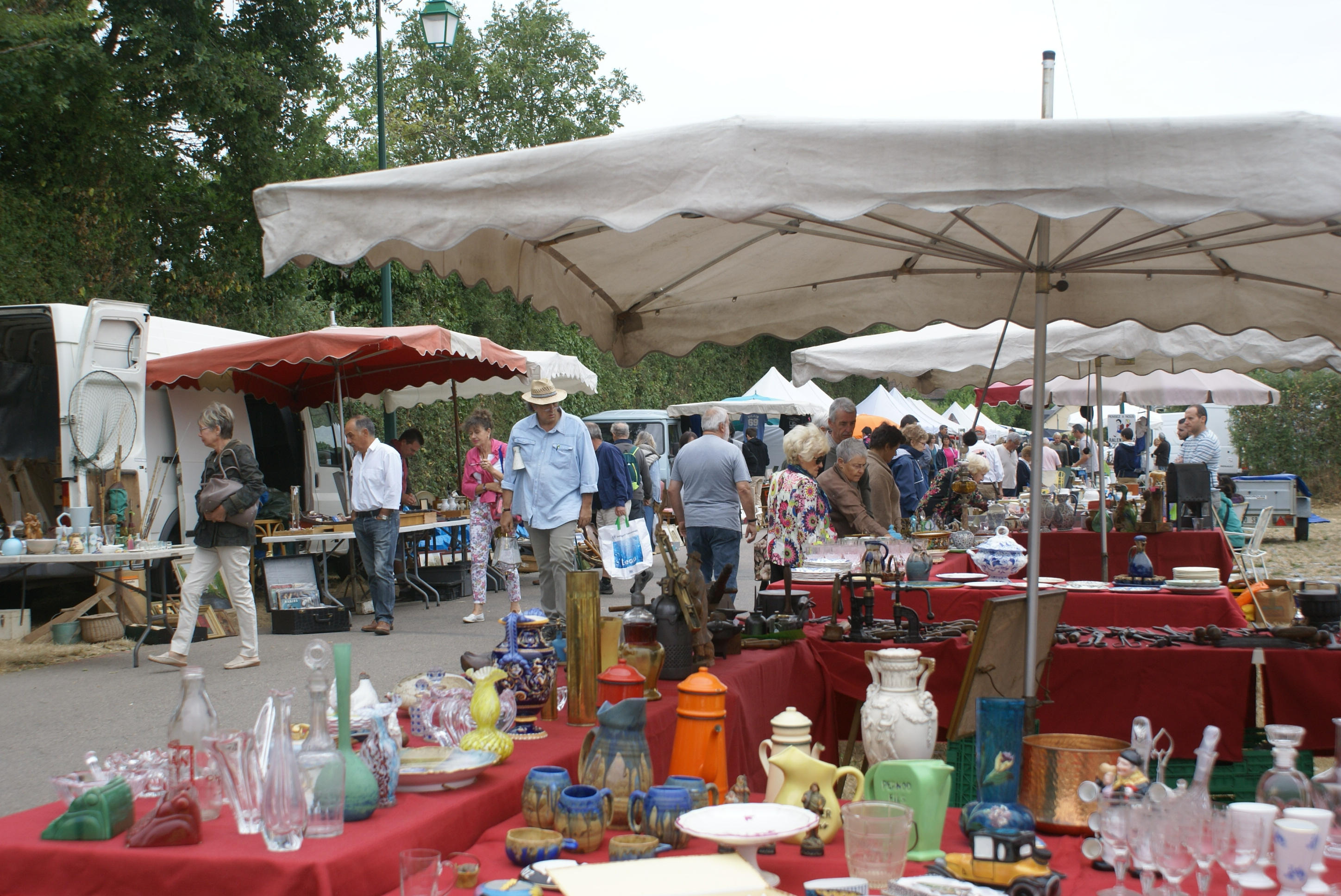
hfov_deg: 29.8
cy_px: 448
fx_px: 2516
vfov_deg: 20.2
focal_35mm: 68
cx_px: 670
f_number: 6.3
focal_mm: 45
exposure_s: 1/200
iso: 100
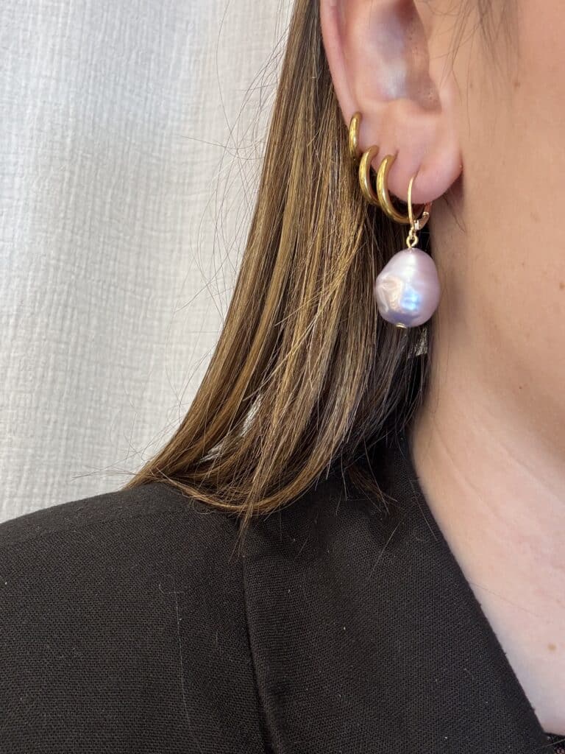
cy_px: 377
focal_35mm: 30
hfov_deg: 46.8
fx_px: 653
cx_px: 282
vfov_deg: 60.0
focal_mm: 2.69
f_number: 1.9
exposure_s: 1/50
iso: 100
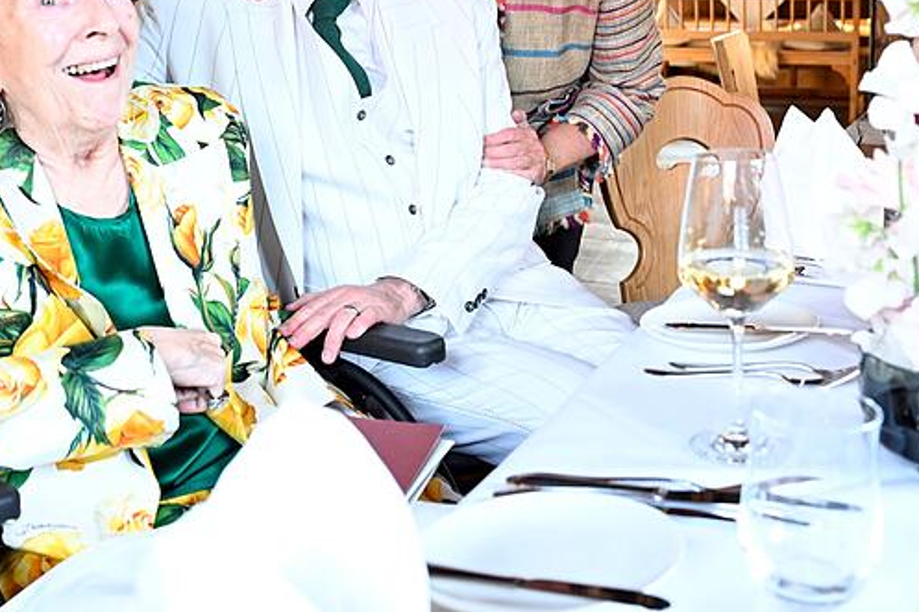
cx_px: 465
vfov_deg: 26.6
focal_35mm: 50
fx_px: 1271
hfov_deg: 39.7
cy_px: 121
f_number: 5
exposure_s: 1/50
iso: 2500
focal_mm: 30.5
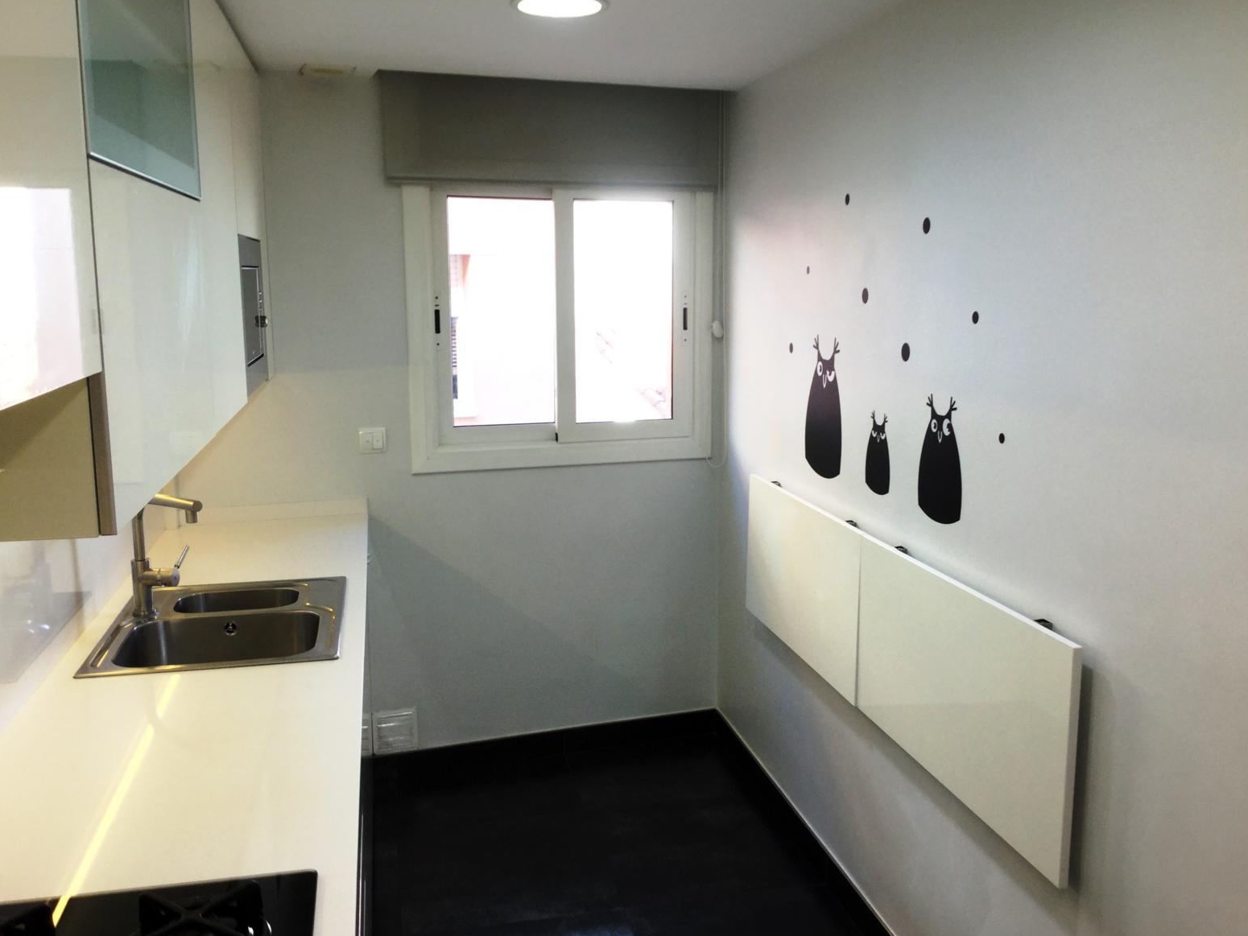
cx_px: 633
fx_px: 1154
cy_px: 463
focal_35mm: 32
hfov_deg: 56.8
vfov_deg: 44.2
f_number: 2.4
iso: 25
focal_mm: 3.3
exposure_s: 1/50
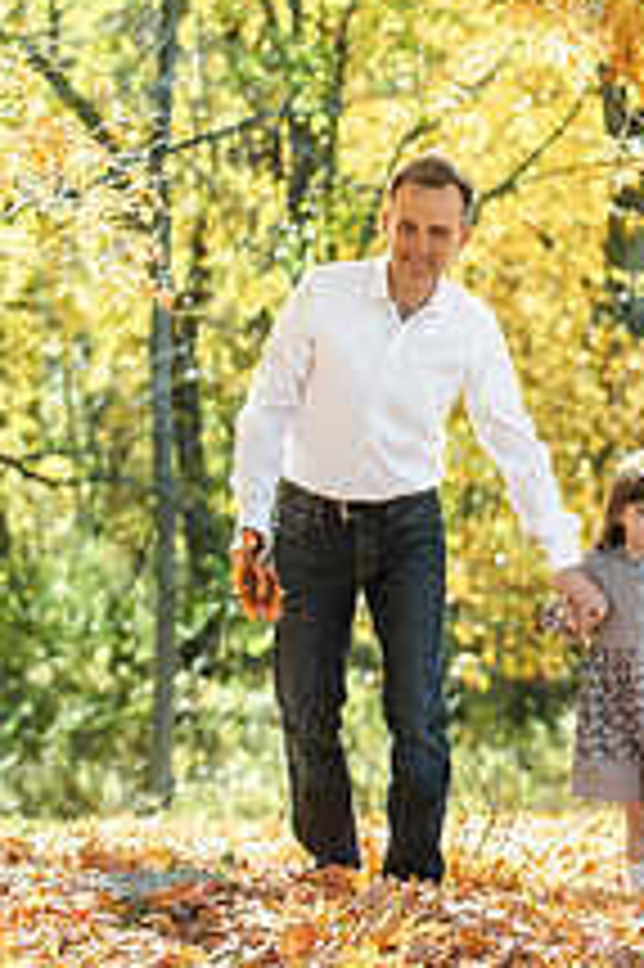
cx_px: 667
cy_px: 266
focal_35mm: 199
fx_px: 5348
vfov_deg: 10.3
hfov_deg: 6.9
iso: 500
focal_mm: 95
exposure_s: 1/1000
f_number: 4
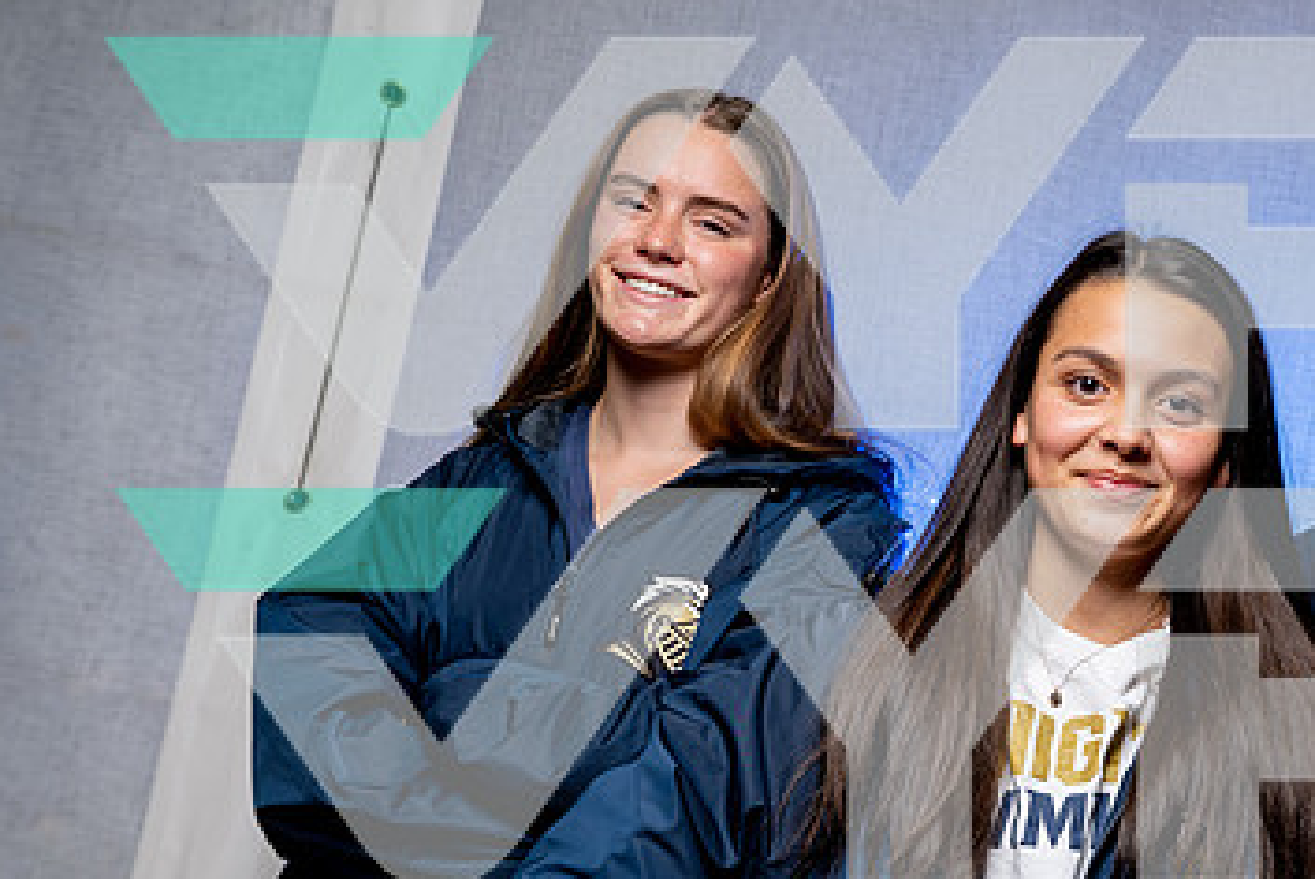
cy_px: 687
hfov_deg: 28.5
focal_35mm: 69
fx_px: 2522
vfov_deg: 19.6
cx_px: 1065
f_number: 5
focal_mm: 42
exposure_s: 1/250
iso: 100
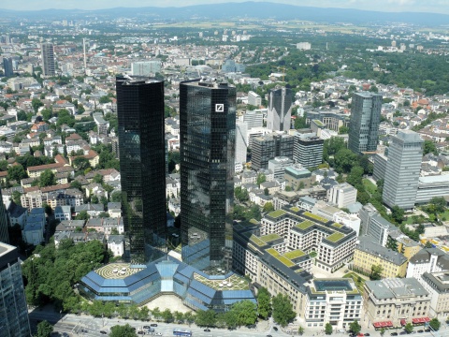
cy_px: 168
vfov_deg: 40.7
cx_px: 224
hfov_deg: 52.6
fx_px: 454
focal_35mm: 35
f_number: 5.6
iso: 100
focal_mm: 7.4
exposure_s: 1/400
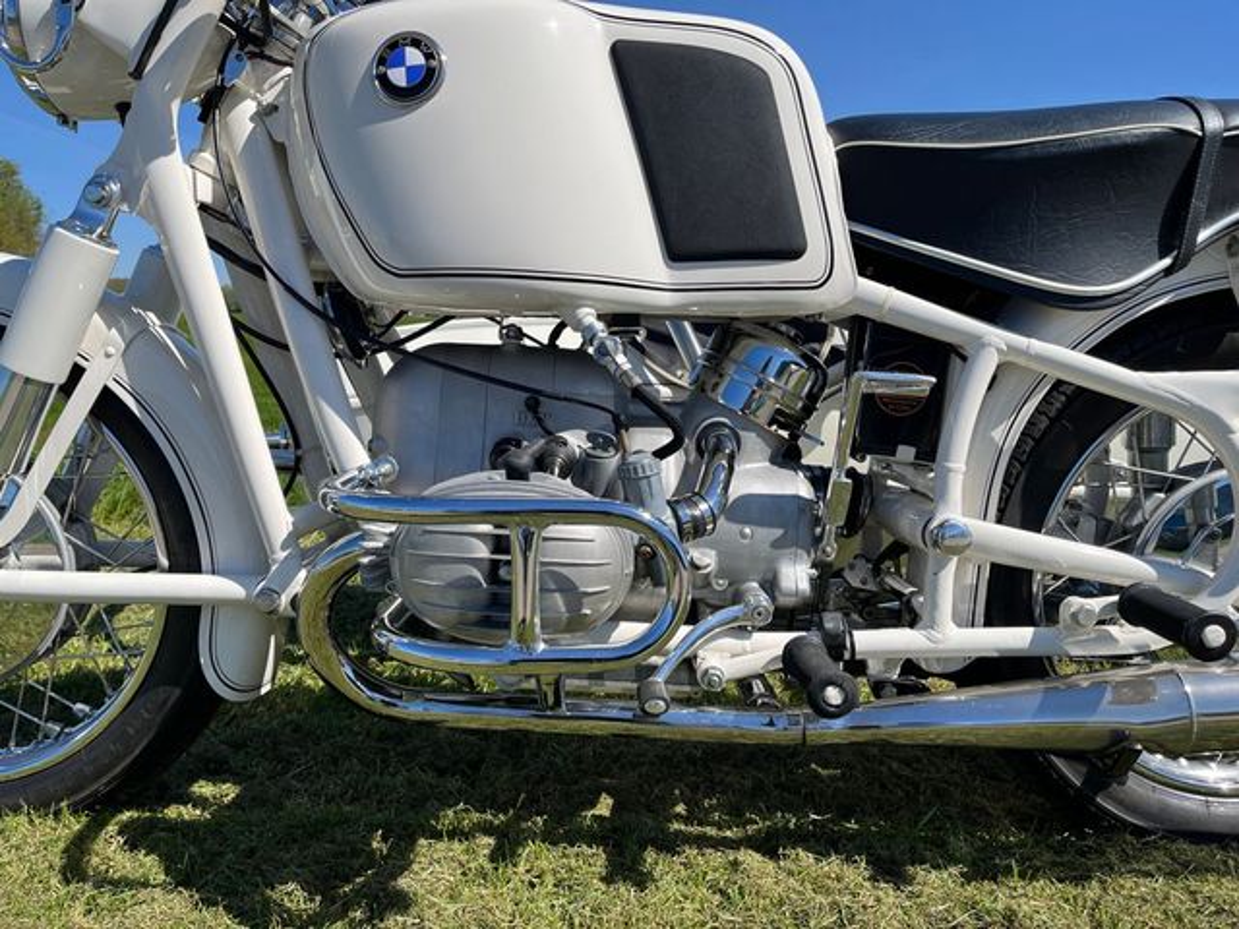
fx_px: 931
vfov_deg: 53.1
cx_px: 620
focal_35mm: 26
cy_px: 464
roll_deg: -0.9
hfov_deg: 67.3
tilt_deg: -8.8
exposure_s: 1/3311
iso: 50
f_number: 1.6
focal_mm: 5.1
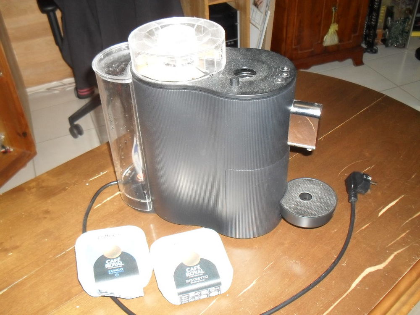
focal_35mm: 35
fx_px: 425
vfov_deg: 40.7
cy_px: 158
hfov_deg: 52.6
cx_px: 210
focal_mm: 6.3
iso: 240
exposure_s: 1/45
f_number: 3.2
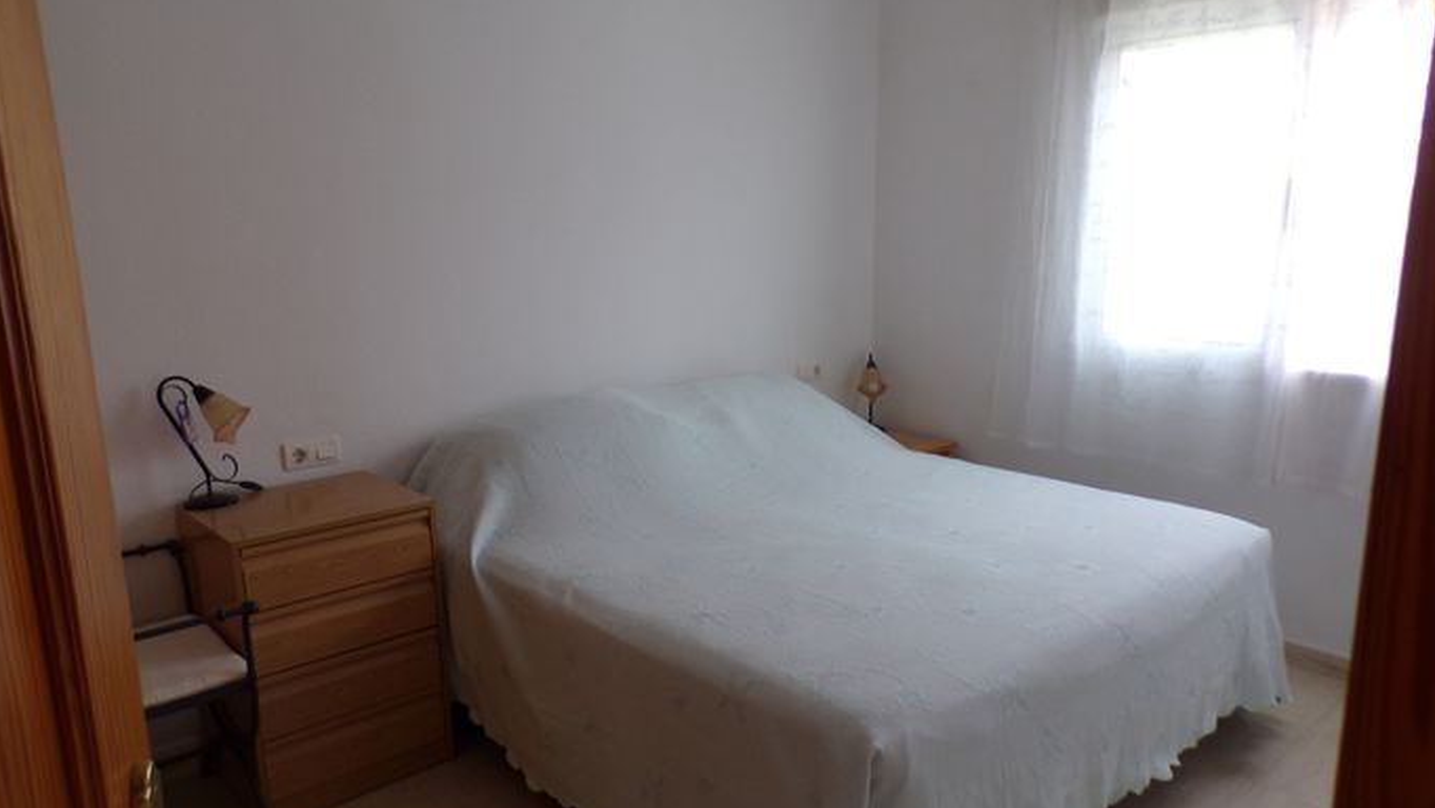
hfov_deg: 69.8
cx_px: 731
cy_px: 408
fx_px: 1028
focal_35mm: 27
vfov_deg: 42.9
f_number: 3
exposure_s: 1/50
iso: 100
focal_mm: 4.3
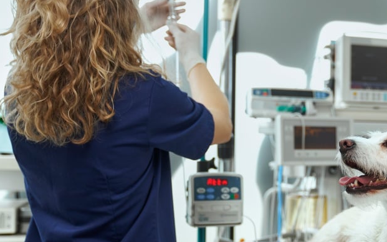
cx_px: 371
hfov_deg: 30.6
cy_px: 118
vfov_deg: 20.6
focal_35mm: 63
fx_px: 664
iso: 400
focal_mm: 32
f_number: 2.8
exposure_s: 1/250
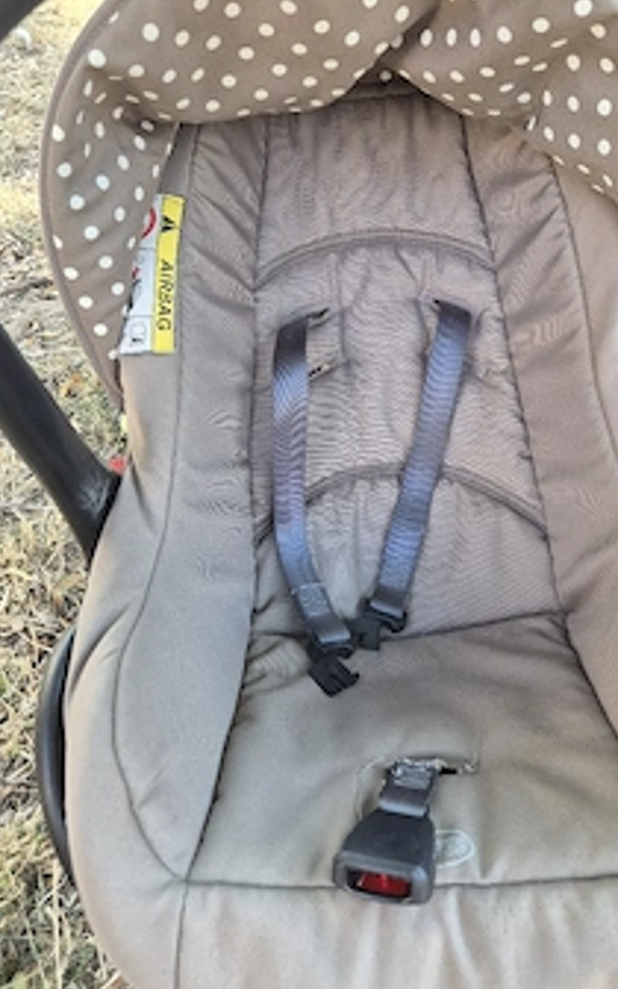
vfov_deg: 64.6
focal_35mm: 29
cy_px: 480
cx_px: 356
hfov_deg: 43.0
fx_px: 781
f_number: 1.8
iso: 100
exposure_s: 1/182
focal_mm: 5.4
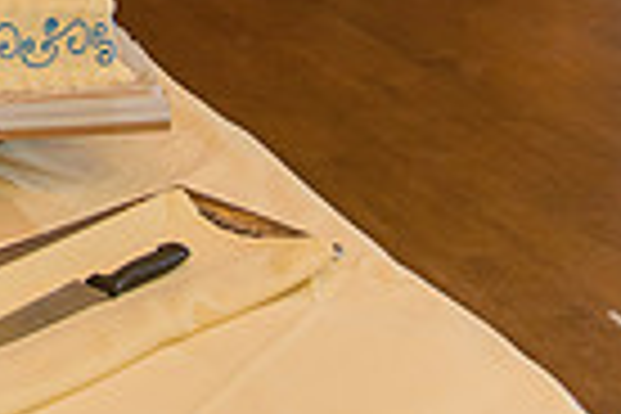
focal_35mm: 130
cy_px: -448
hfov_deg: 14.8
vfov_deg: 9.7
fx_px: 2242
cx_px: -266
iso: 1600
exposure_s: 1/125
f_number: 3.2
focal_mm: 31
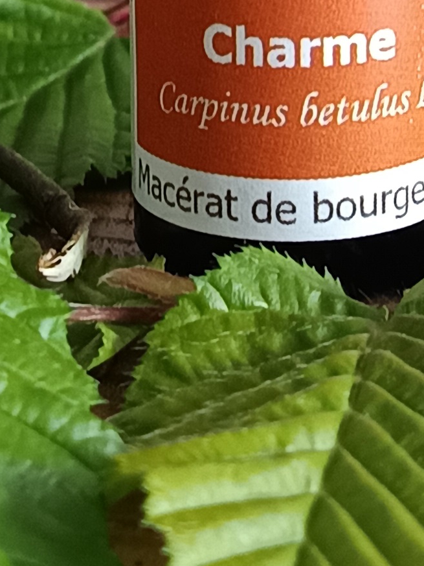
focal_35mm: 55
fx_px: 898
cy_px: -62
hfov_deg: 26.4
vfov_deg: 31.0
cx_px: 278
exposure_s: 1/50
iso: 874
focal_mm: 5.31
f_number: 1.7
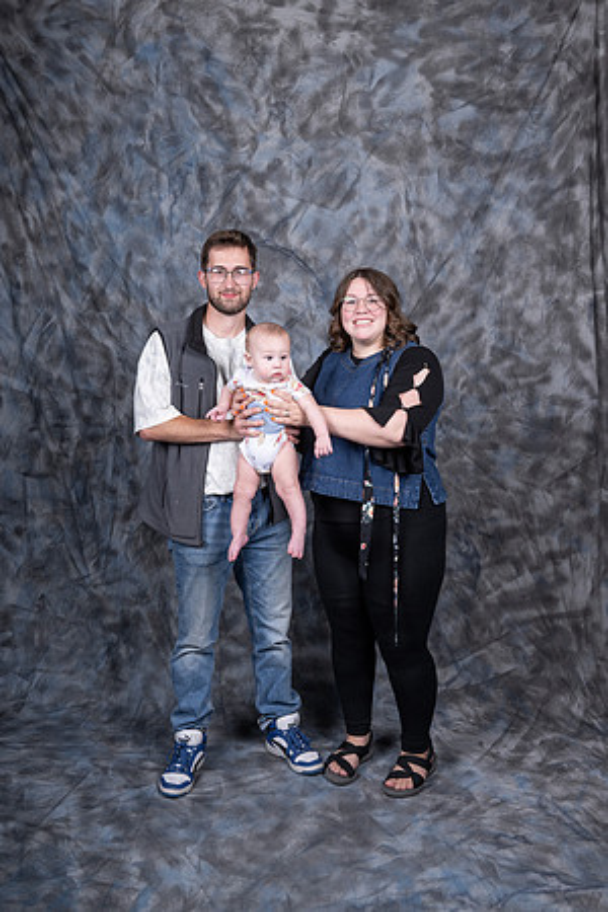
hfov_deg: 38.9
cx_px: 304
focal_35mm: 34
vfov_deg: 55.8
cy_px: 456
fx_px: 861
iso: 100
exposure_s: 1/200
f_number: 8
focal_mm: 34
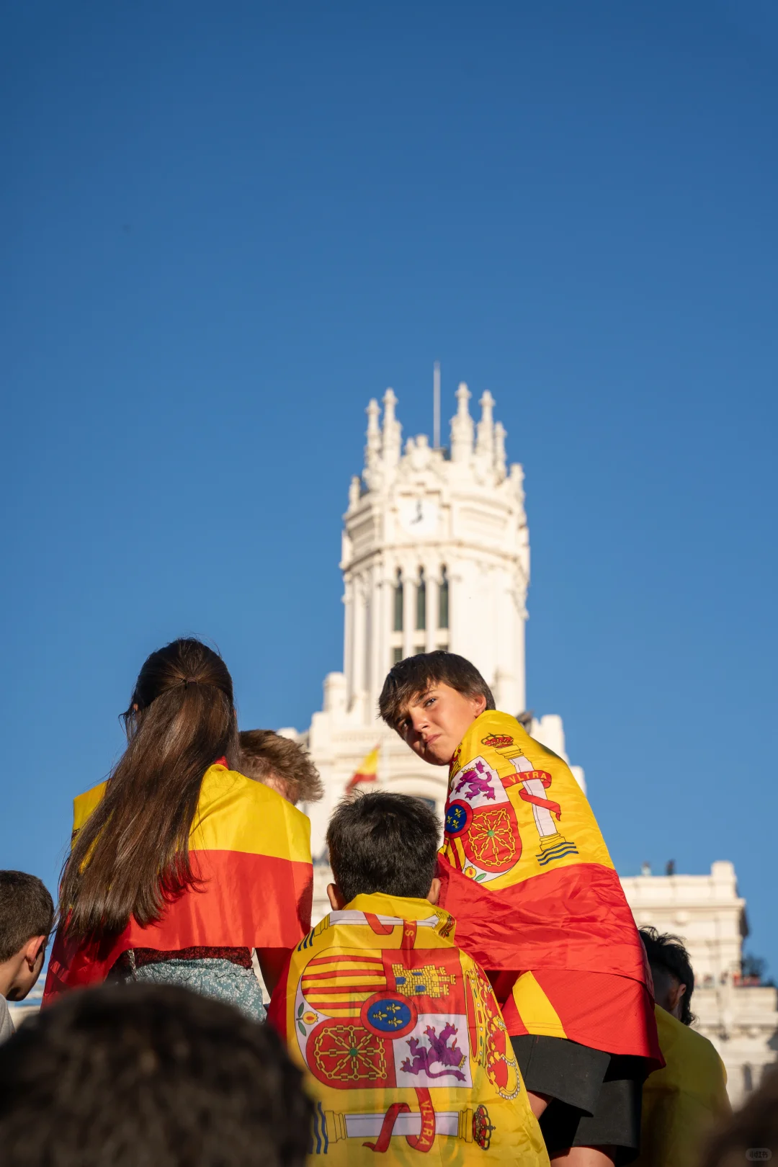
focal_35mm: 70
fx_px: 2269
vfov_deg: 28.8
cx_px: 389
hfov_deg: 19.5
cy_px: 584
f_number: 5.6
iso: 100
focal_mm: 70
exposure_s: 1/2500
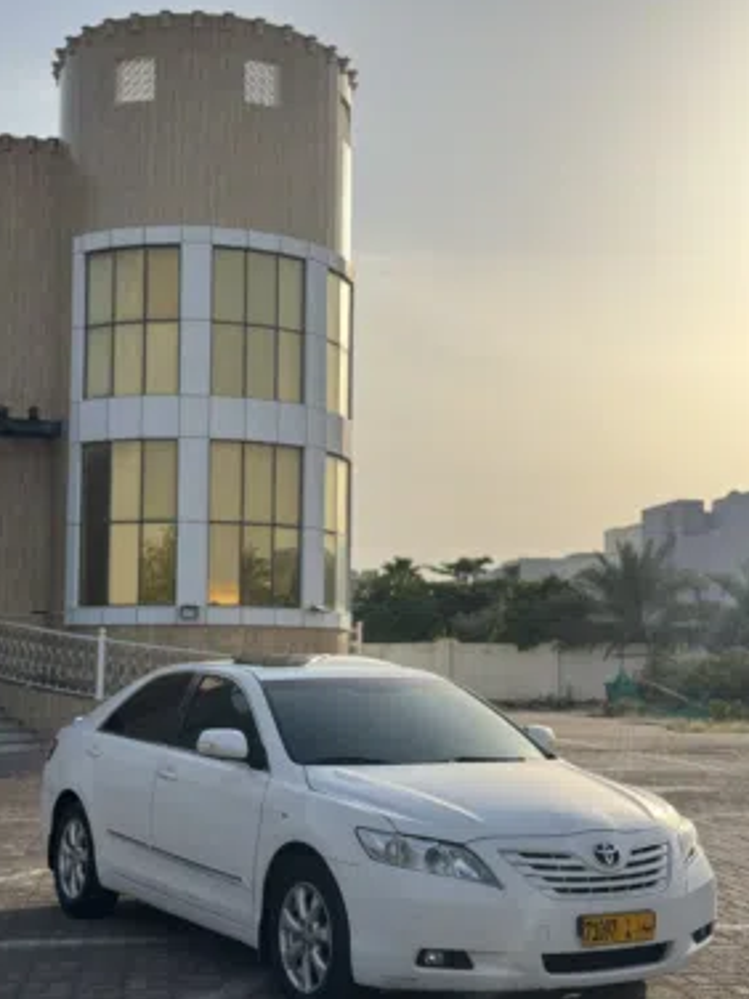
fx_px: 1471
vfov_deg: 37.5
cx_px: 385
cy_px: 515
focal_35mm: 51
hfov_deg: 28.6
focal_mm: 6.76
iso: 64
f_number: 1.78
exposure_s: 1/4049
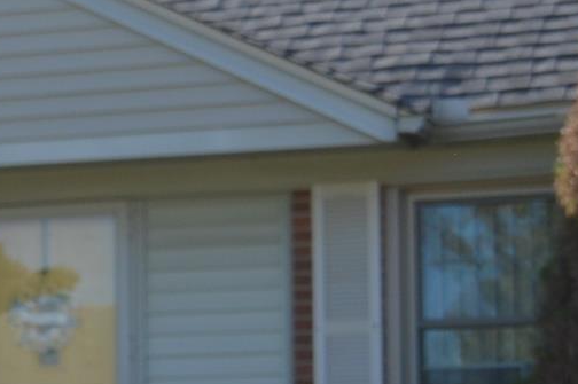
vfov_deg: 7.6
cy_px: 319
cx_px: -291
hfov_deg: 11.1
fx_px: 2871
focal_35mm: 179
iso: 100
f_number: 5.6
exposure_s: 1/250
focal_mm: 20
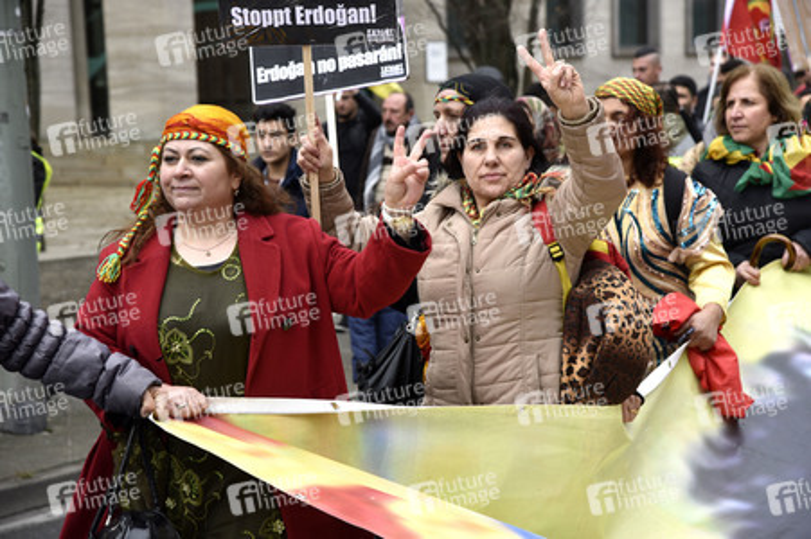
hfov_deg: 21.5
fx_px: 2139
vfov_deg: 14.4
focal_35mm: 95
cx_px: 406
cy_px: 270
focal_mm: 95
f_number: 6.3
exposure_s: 1/160
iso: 400
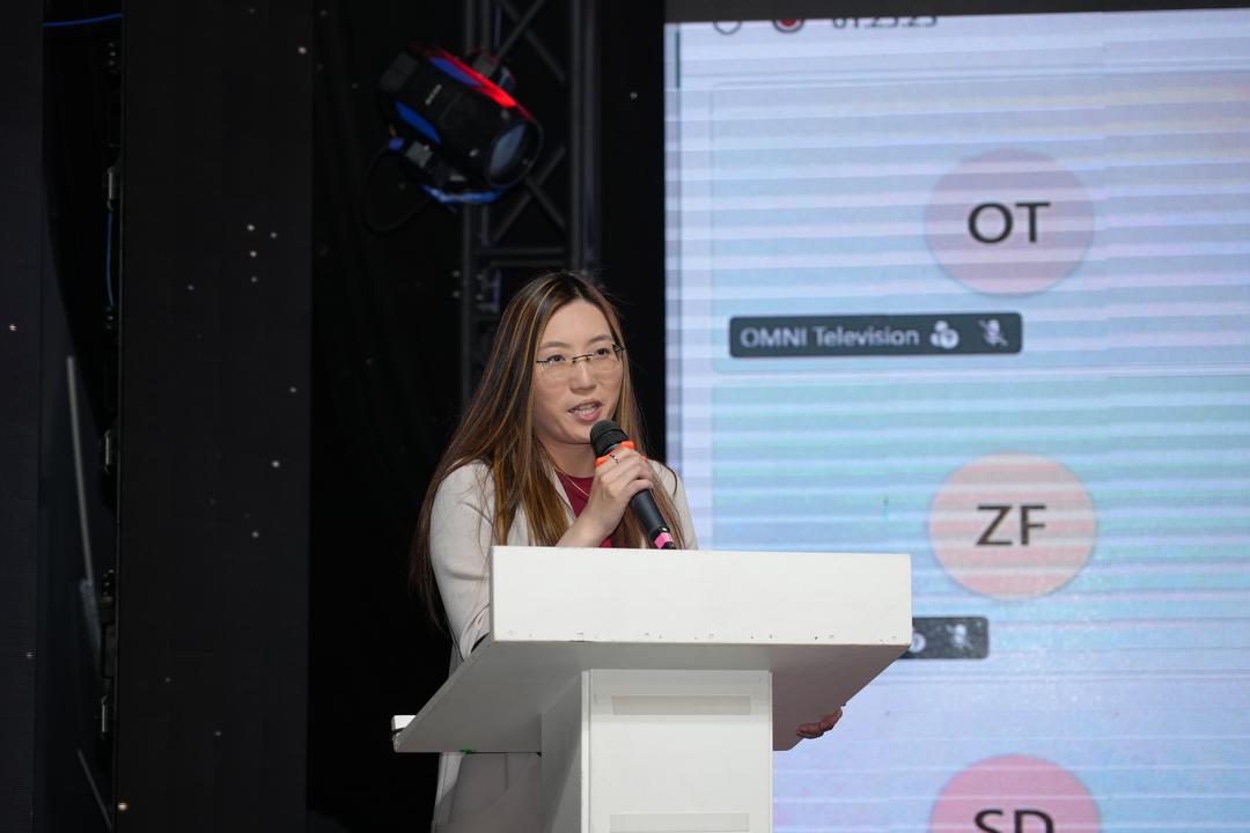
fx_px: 3646
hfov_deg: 19.5
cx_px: 625
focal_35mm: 105
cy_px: 416
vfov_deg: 13.0
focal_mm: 105
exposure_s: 1/160
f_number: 4
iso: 800
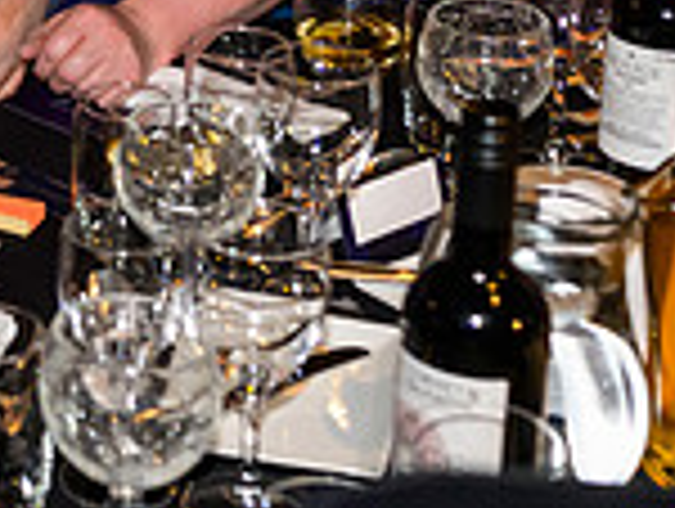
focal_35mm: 130
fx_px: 2539
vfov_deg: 11.0
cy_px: -241
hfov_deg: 14.2
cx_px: -342
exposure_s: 1/160
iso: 4000
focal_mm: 35
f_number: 4
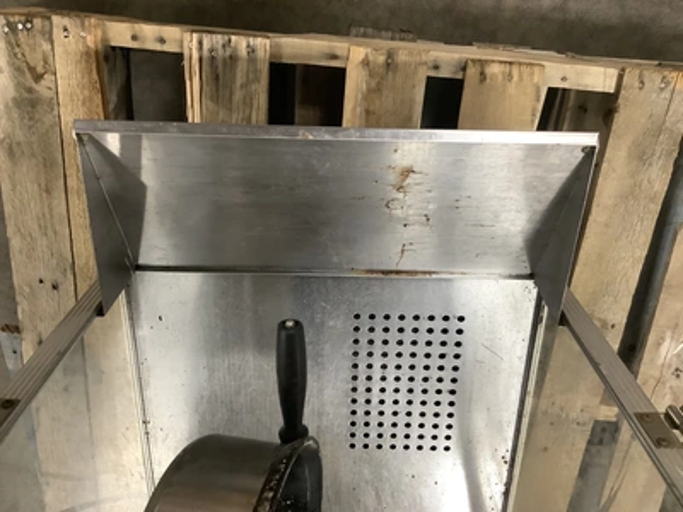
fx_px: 612
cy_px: 256
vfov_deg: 45.4
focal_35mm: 31
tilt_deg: -66.4
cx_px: 342
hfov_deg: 58.4
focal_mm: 3.3
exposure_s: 1/40
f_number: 2.4
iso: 320
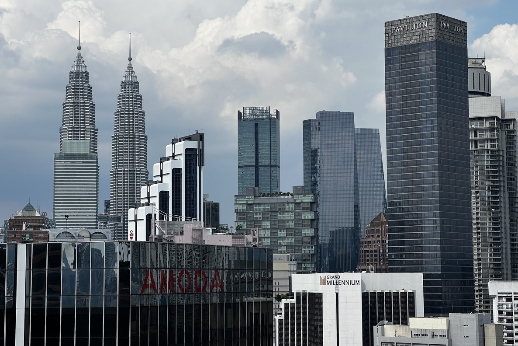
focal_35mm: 81
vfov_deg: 16.9
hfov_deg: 25.1
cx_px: 260
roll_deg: +0.8
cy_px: 167
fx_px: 1166
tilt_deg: +5.6
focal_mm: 9
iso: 32
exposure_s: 1/995
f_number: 2.8
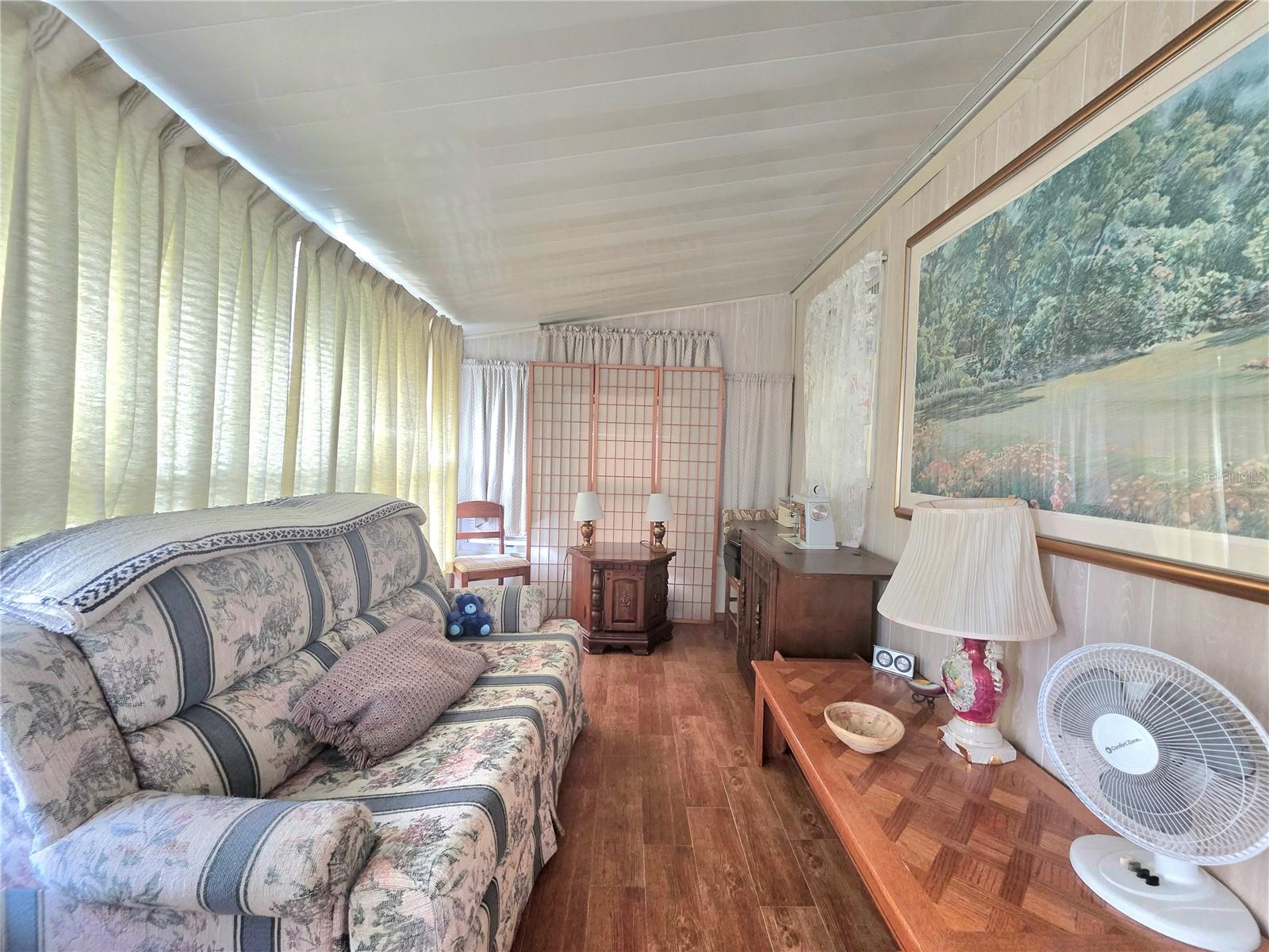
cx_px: 634
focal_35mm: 13
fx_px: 477
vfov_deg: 89.9
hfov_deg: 106.2
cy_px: 476
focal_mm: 2.2
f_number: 1.9
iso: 250
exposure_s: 1/60.2
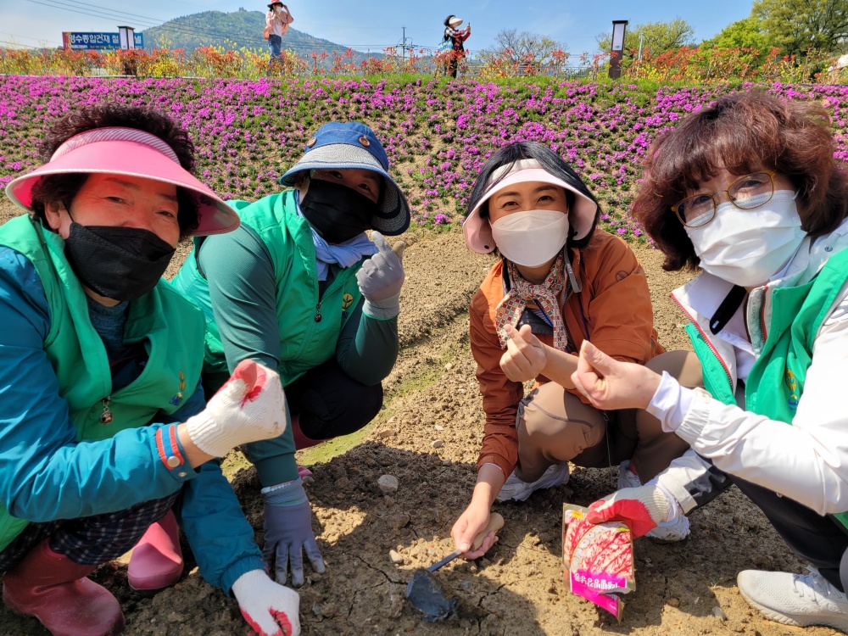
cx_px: 424
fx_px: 637
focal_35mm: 26
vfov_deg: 53.1
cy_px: 318
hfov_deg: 67.3
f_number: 1.8
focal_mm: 5.4
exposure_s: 1/1460
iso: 40
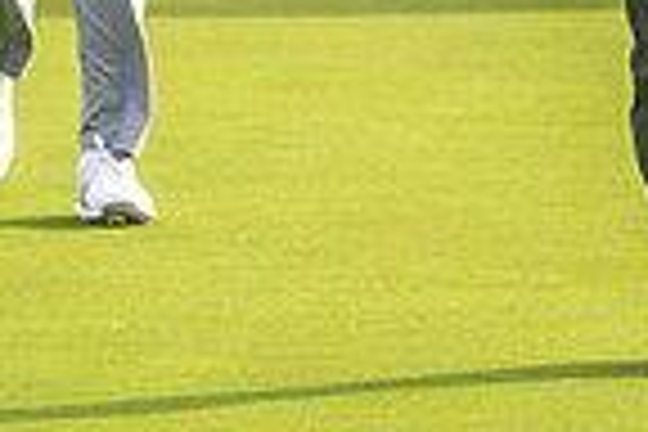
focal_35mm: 1808
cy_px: -418
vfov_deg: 0.8
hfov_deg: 1.1
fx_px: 32541
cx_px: 693
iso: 400
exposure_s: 1/2000
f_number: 4
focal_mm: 300
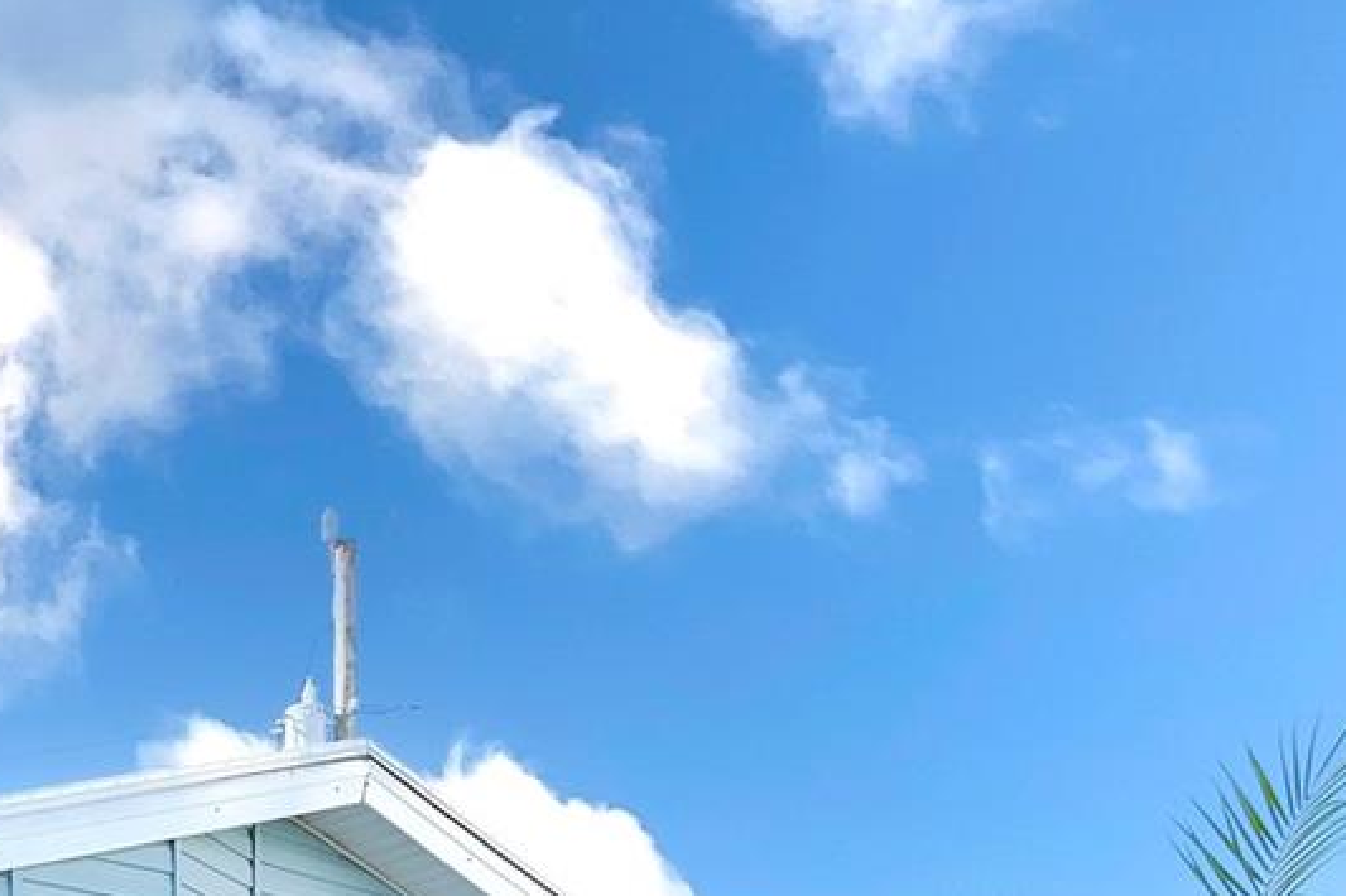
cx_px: -402
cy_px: 1297
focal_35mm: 45
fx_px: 1682
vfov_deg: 24.2
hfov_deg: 32.7
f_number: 8
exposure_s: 1/250
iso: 200
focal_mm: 10
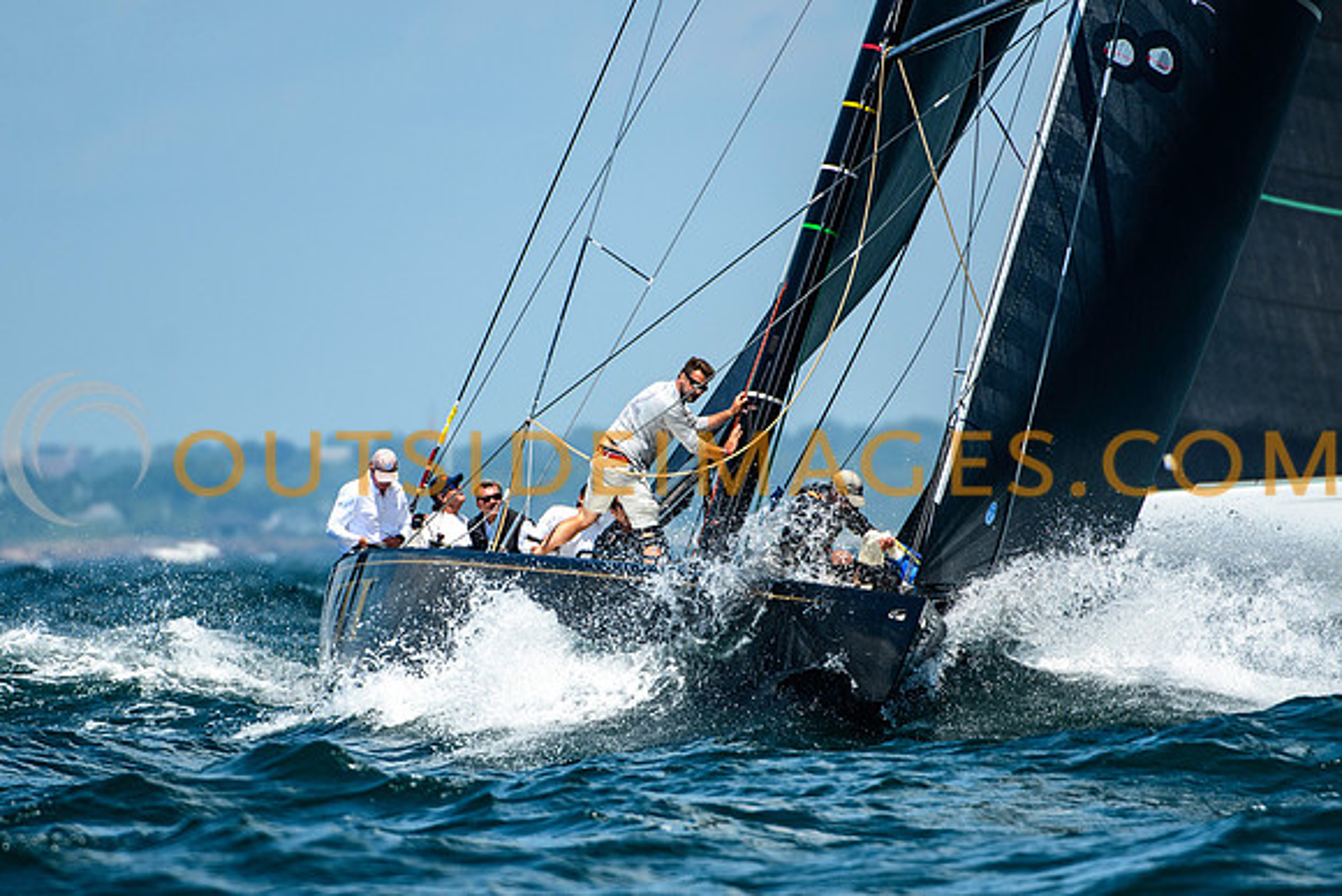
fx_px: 26201
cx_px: 578
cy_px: 510
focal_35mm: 703
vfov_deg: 2.0
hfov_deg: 2.9
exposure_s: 1/2000
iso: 400
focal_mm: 400
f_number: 5.6
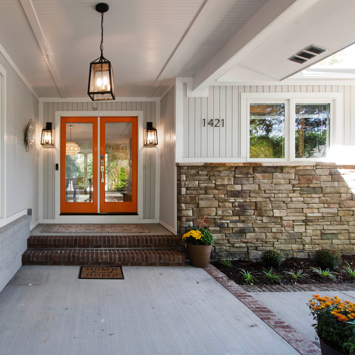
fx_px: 267
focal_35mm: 23
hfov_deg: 63.9
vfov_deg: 67.3
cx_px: 96
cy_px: 178
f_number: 9
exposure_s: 1/20
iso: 400
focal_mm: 12
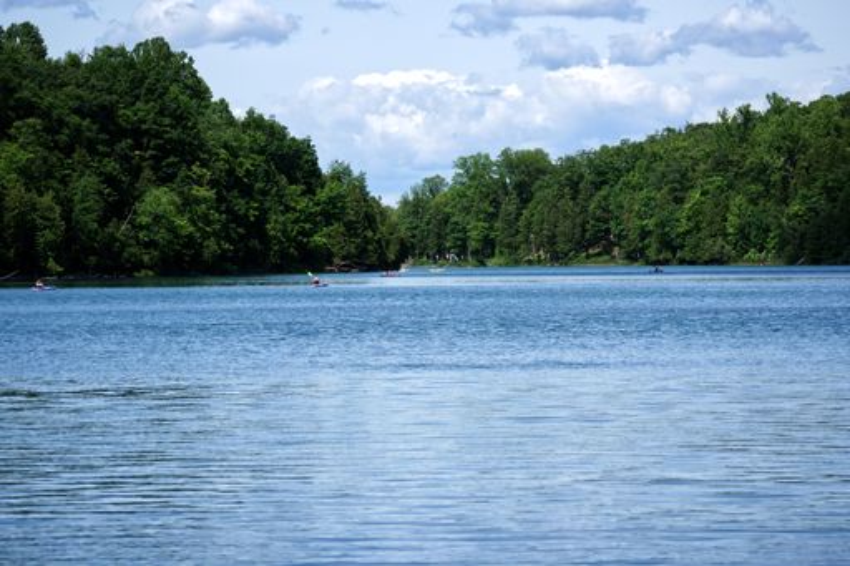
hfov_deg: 14.4
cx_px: 425
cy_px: 283
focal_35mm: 142
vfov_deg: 9.6
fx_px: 3363
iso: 100
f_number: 4.8
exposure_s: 1/1000
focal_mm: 95
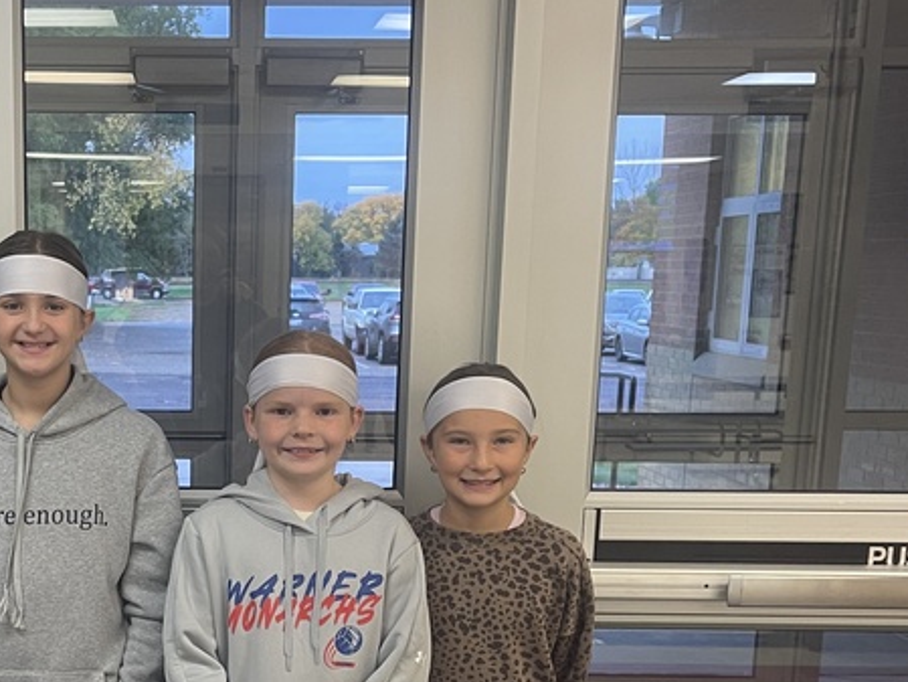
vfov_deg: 25.0
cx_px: 162
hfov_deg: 32.7
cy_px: 595
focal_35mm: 57
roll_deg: -0.5
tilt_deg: -11.2
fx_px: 1496
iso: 160
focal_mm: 5.1
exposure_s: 1/60
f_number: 1.6
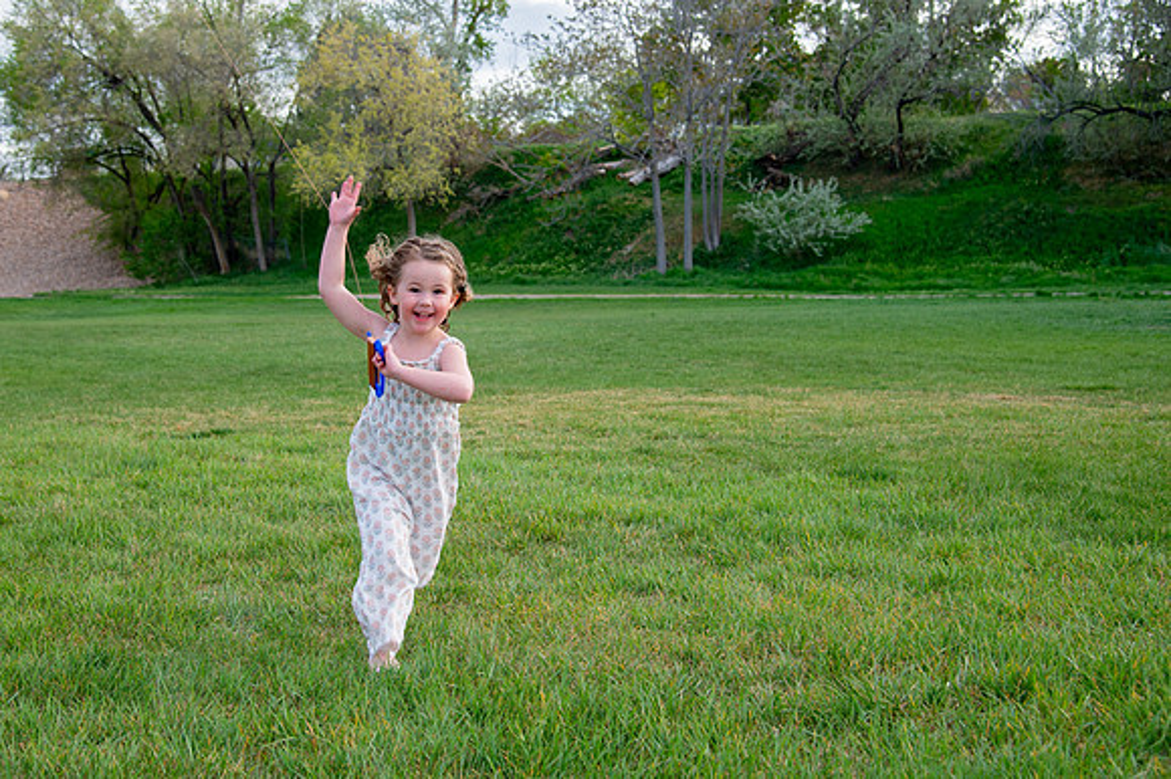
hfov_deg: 40.7
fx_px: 1577
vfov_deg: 27.7
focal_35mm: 48
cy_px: 317
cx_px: 510
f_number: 5
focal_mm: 40
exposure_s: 1/400
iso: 200
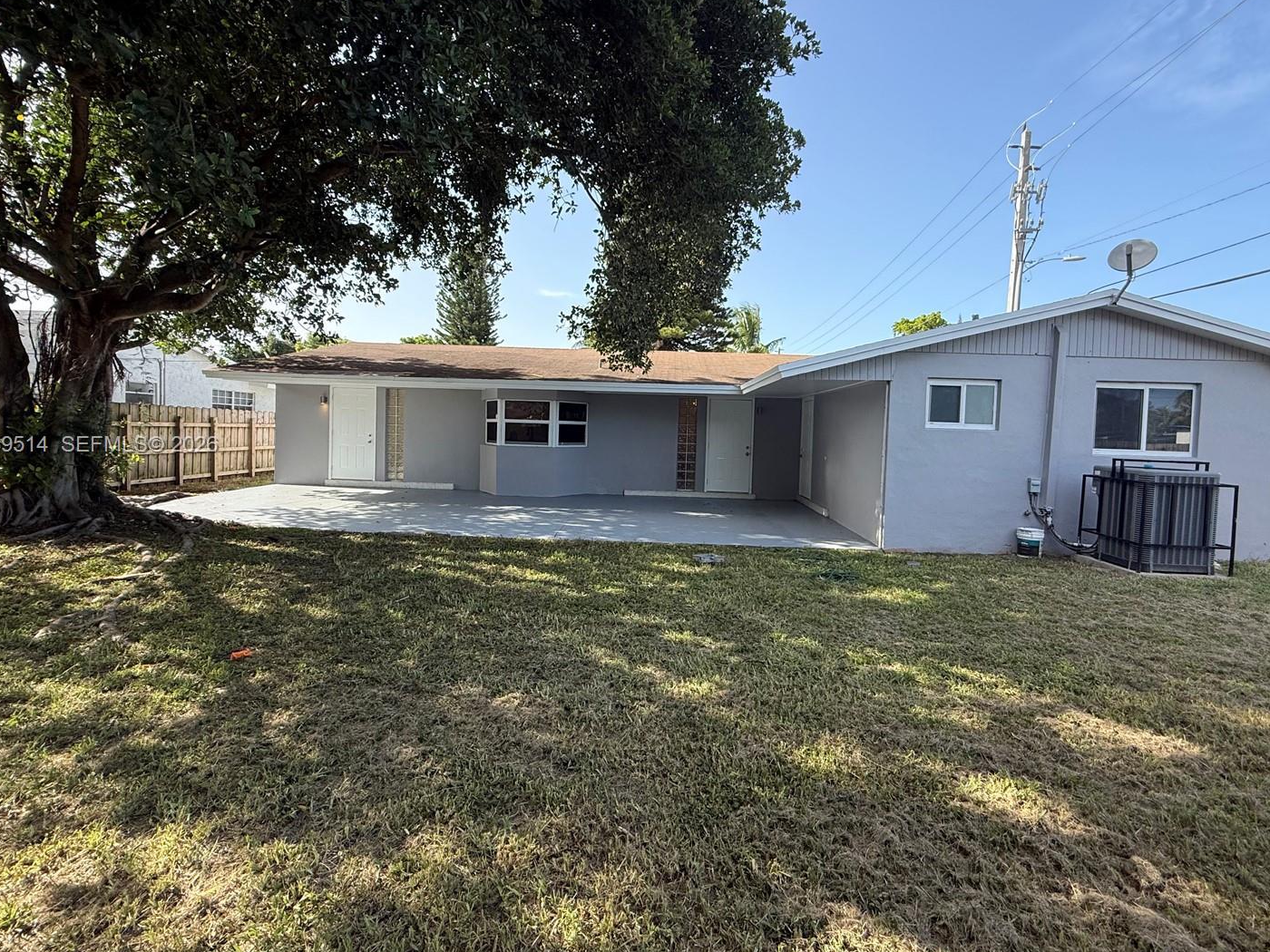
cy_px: 446
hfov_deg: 94.4
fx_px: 587
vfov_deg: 78.0
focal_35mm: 16
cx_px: 661
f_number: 2.2
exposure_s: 1/658
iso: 64
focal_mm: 2.22
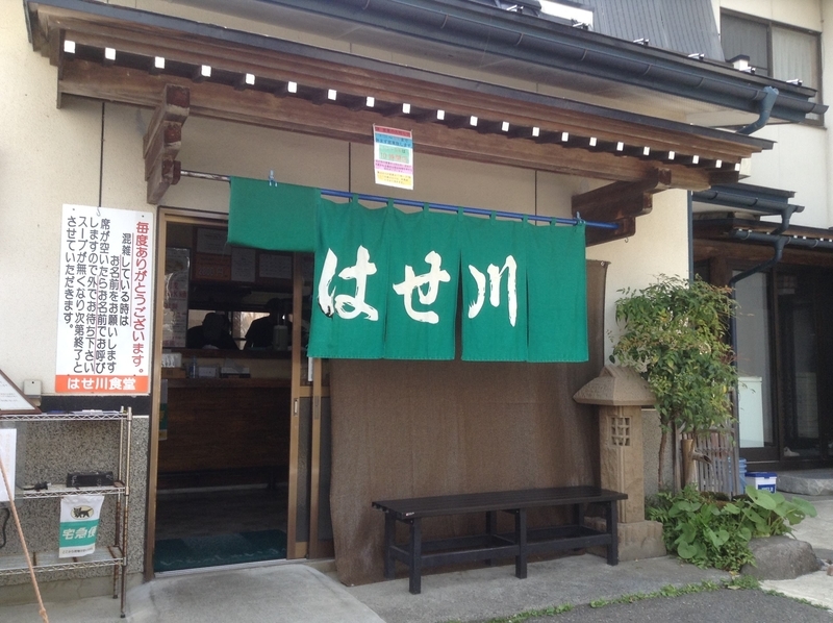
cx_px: 416
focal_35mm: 33
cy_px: 312
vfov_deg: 42.9
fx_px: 793
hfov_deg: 55.4
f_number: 2.4
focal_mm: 3.3
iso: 32
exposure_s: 1/200
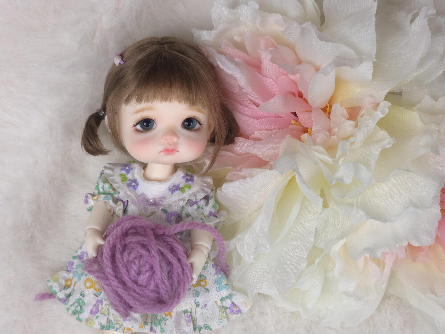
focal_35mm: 69
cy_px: 167
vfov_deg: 21.3
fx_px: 887
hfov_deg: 28.2
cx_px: 222
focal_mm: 7.9
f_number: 2.4
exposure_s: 1/180
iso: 50
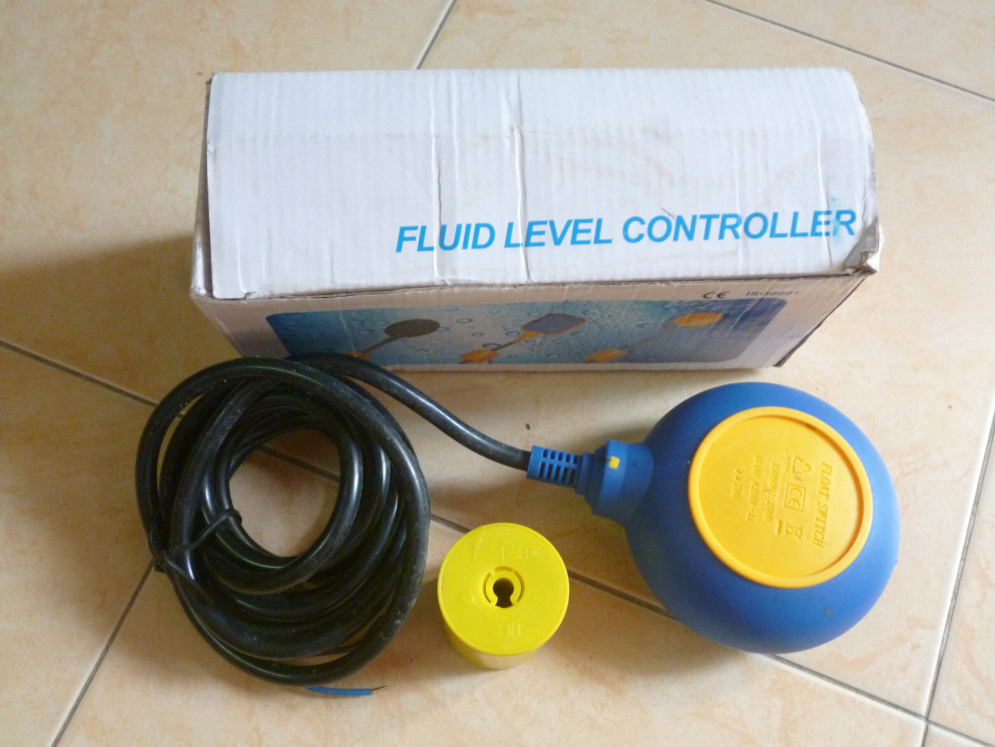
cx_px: 498
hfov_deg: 51.4
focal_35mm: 36
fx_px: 1035
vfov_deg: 39.7
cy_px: 374
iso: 400
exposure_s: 1/30
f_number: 3.5
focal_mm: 6.4
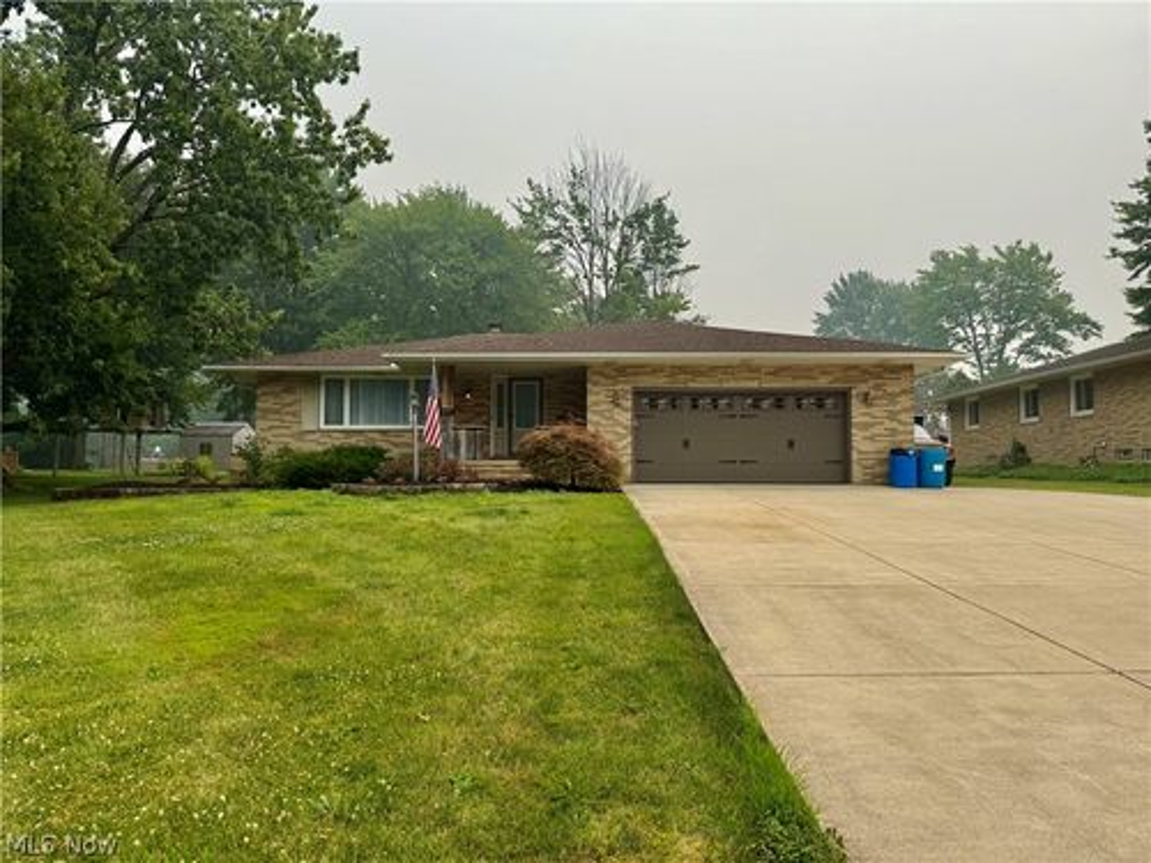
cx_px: 576
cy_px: 432
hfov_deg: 71.6
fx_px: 798
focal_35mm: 24
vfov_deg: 56.8
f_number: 1.78
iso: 80
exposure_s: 1/5714
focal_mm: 6.76
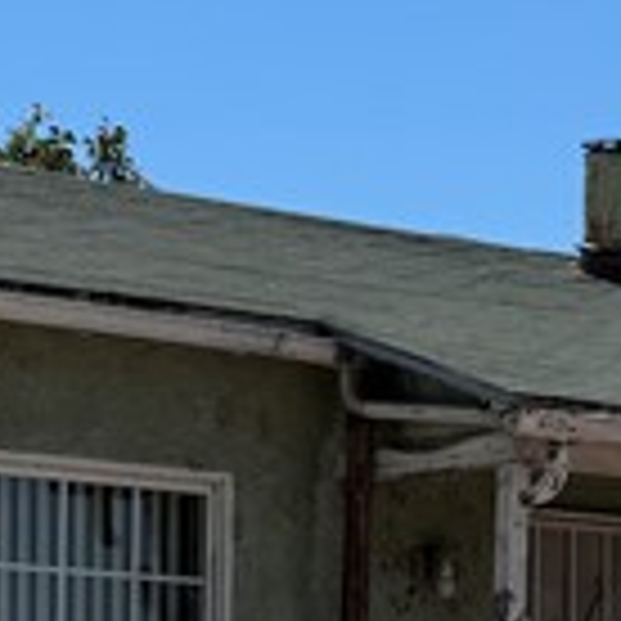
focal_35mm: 157
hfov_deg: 11.0
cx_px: 9
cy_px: 608
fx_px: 3187
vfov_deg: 11.0
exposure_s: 1/6410
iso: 80
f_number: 1.78
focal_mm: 6.76
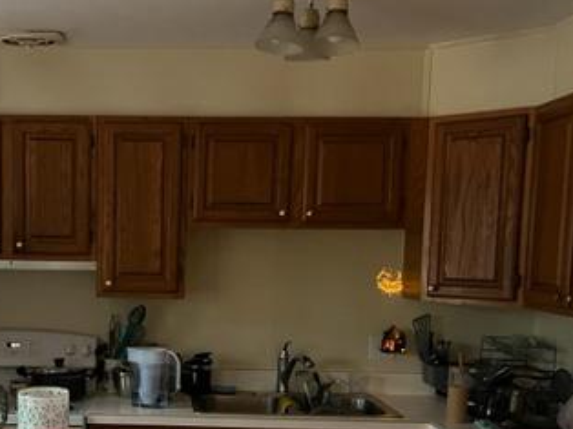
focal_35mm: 53
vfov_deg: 27.0
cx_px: 119
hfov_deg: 35.1
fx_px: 877
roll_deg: -0.3
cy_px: 334
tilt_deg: -6.8
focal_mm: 5.1
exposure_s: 1/30
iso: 640
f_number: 1.6
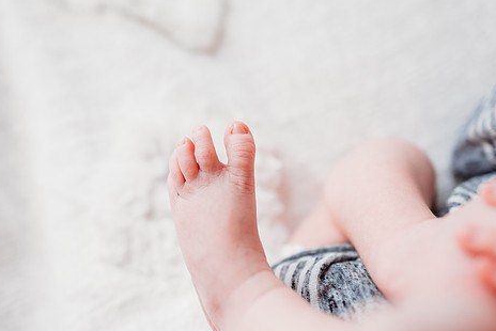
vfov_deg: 43.7
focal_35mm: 30
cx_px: 227
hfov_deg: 61.8
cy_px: 170
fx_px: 414
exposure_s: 1/200
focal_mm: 24
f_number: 2.2
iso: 80
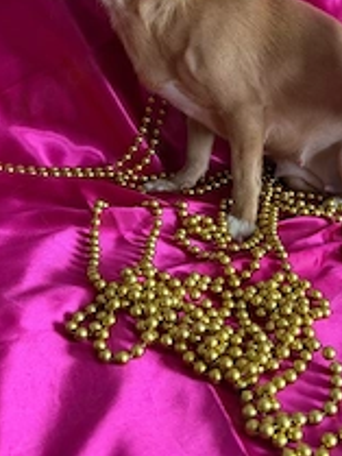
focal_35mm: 46
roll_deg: -9.0
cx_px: 251
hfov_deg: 31.1
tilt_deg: -21.2
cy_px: 124
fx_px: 605
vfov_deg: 40.3
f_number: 1.78
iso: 200
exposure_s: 1/66
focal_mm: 6.76
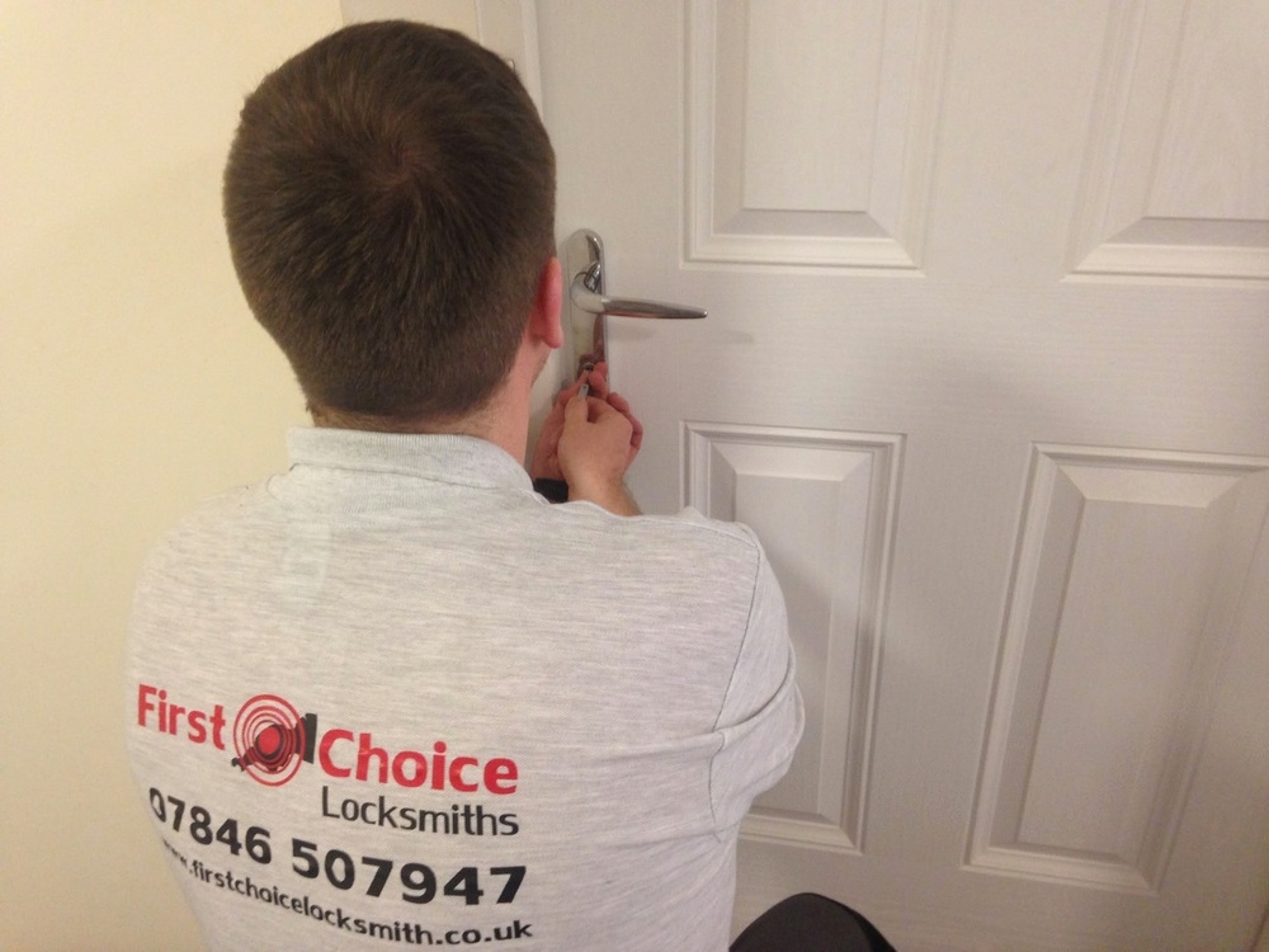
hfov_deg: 55.4
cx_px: 634
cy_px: 476
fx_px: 1210
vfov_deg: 42.9
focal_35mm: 33
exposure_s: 1/20
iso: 200
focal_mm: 4.12
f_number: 2.4
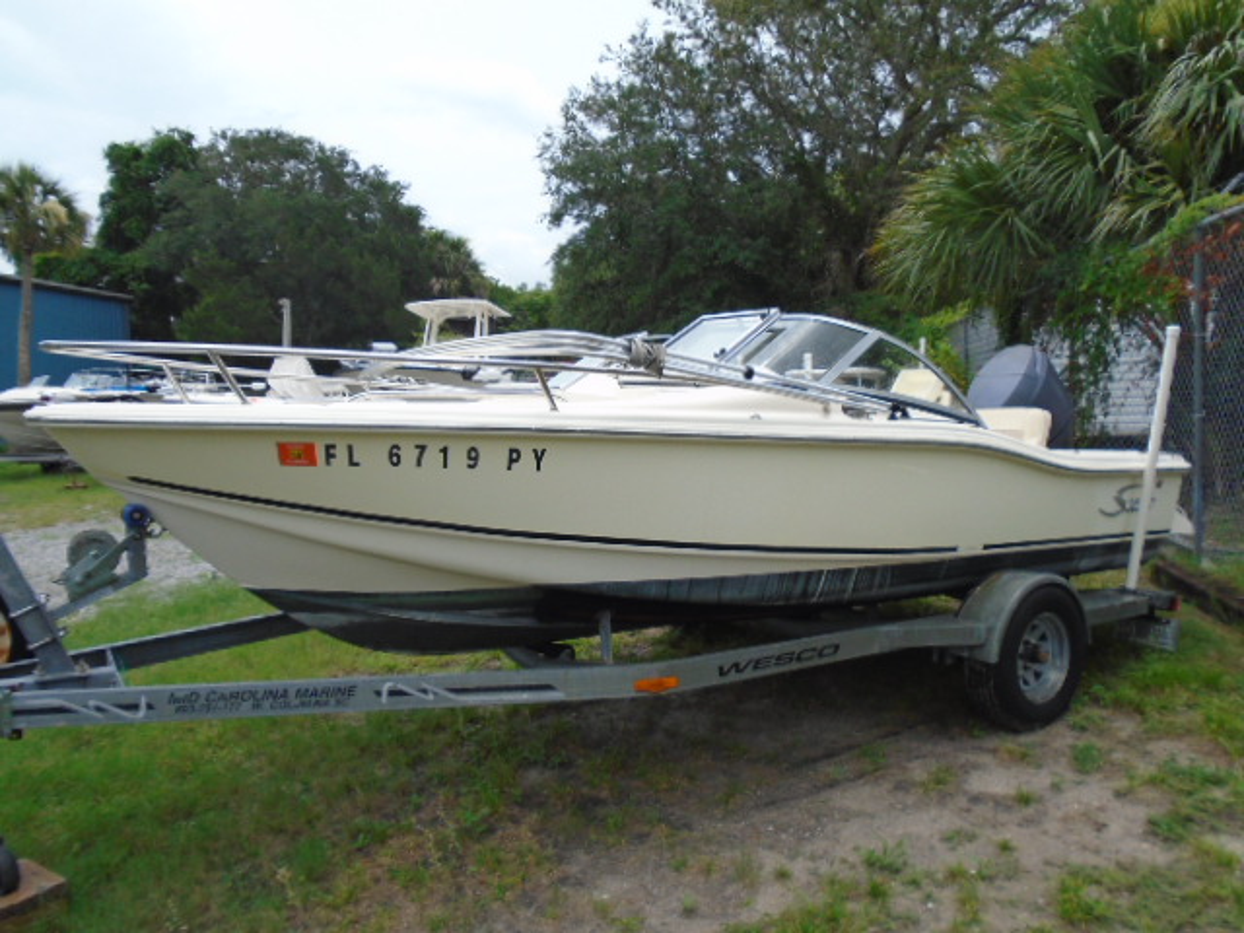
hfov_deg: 67.3
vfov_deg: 53.1
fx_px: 934
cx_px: 622
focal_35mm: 26
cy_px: 466
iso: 160
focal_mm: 4.6
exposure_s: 1/250
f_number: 8
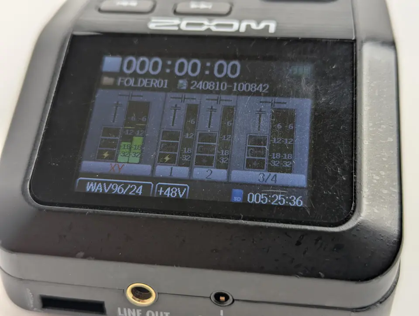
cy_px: 158
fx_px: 582
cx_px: 210
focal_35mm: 48
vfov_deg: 30.3
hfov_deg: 39.6
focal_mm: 6.81
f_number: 1.85
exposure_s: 1/60
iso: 67
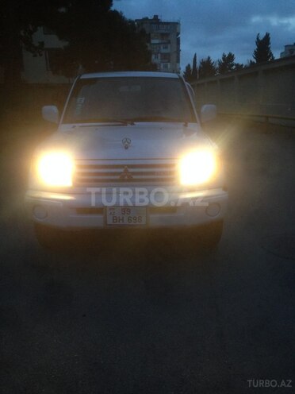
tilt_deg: -14.6
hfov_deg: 42.9
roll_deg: -0.9
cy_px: 197
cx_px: 148
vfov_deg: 55.4
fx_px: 375
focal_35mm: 33
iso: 200
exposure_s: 1/20
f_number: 2.4
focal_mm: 4.12
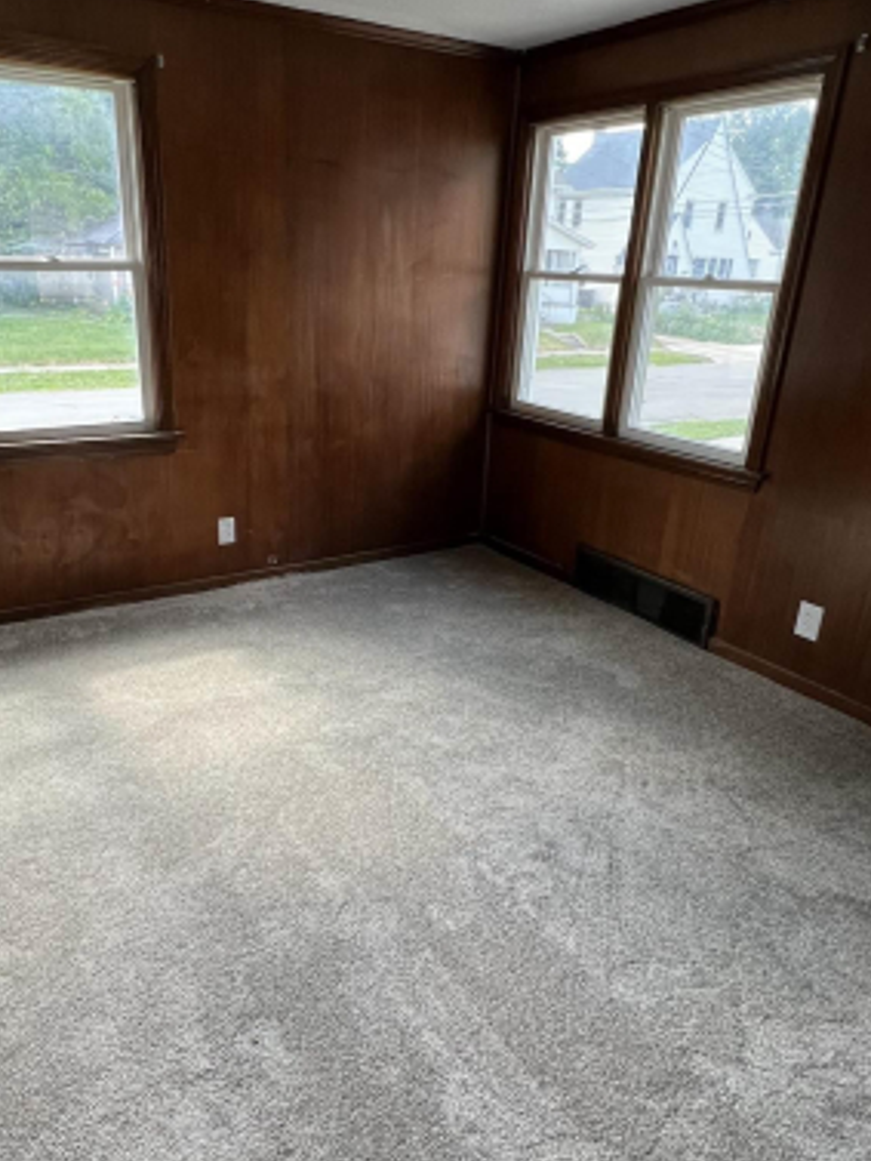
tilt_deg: -21.3
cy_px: 571
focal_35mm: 23
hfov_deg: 58.6
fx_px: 771
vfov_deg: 73.9
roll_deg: -0.4
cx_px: 363
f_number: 1.8
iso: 100
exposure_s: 1/120
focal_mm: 1.57
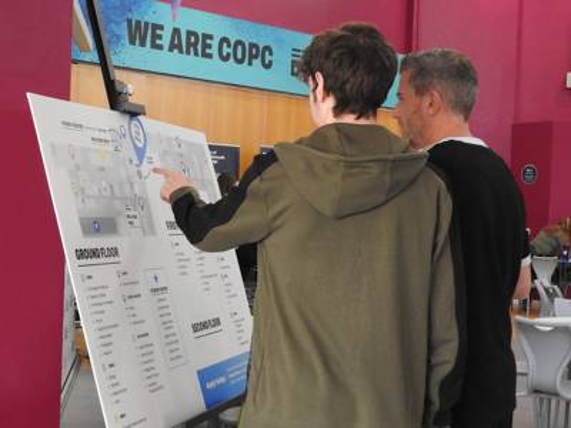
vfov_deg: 40.7
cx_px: 286
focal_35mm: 35
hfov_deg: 52.6
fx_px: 577
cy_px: 214
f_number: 3.8
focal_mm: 6.3
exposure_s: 1/30
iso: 360
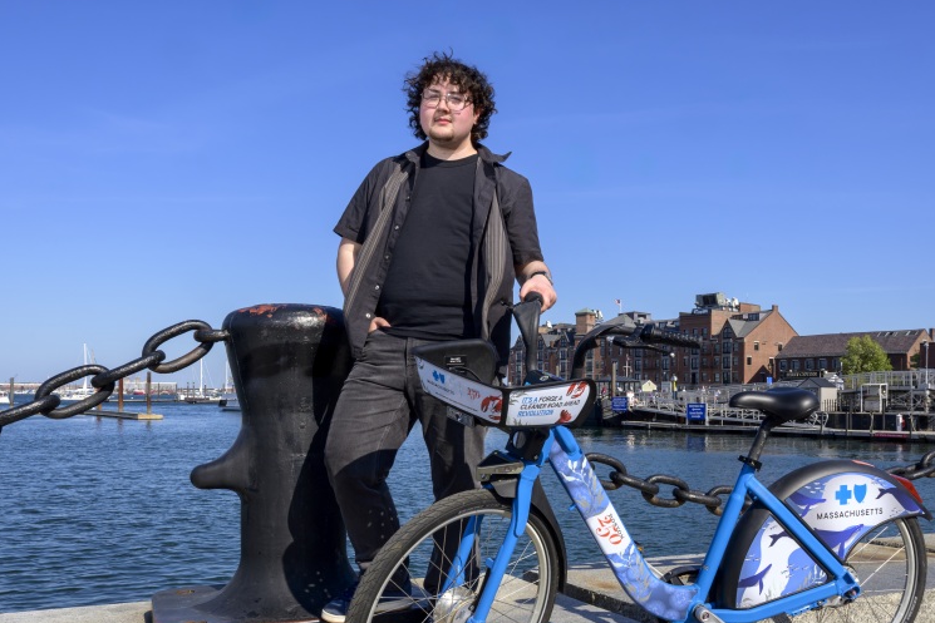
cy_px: 384
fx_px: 857
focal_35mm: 33
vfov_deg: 39.8
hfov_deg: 57.0
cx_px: 538
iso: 200
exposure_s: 1/200
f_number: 14
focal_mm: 24
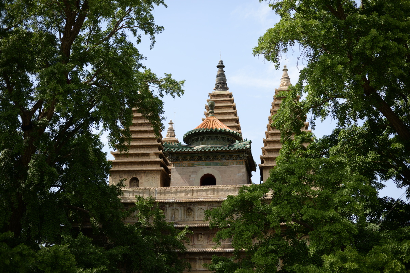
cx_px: 205
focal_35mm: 50
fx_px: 569
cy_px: 136
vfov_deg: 27.0
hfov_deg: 39.6
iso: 160
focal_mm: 50
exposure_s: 1/4000
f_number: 2.2
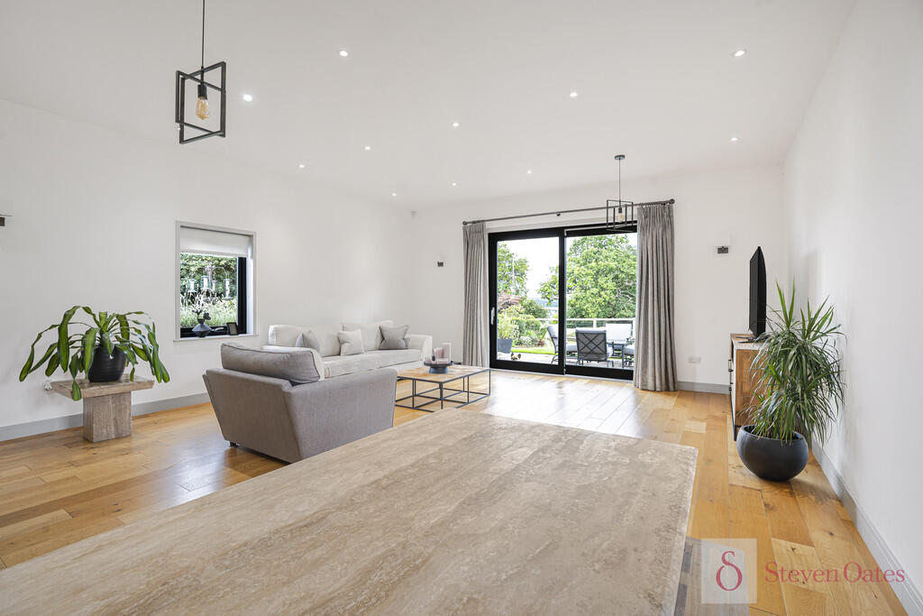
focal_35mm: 16
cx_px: 462
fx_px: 410
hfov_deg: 96.7
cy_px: 308
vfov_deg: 73.8
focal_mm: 16
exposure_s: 1/4
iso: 400
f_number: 9
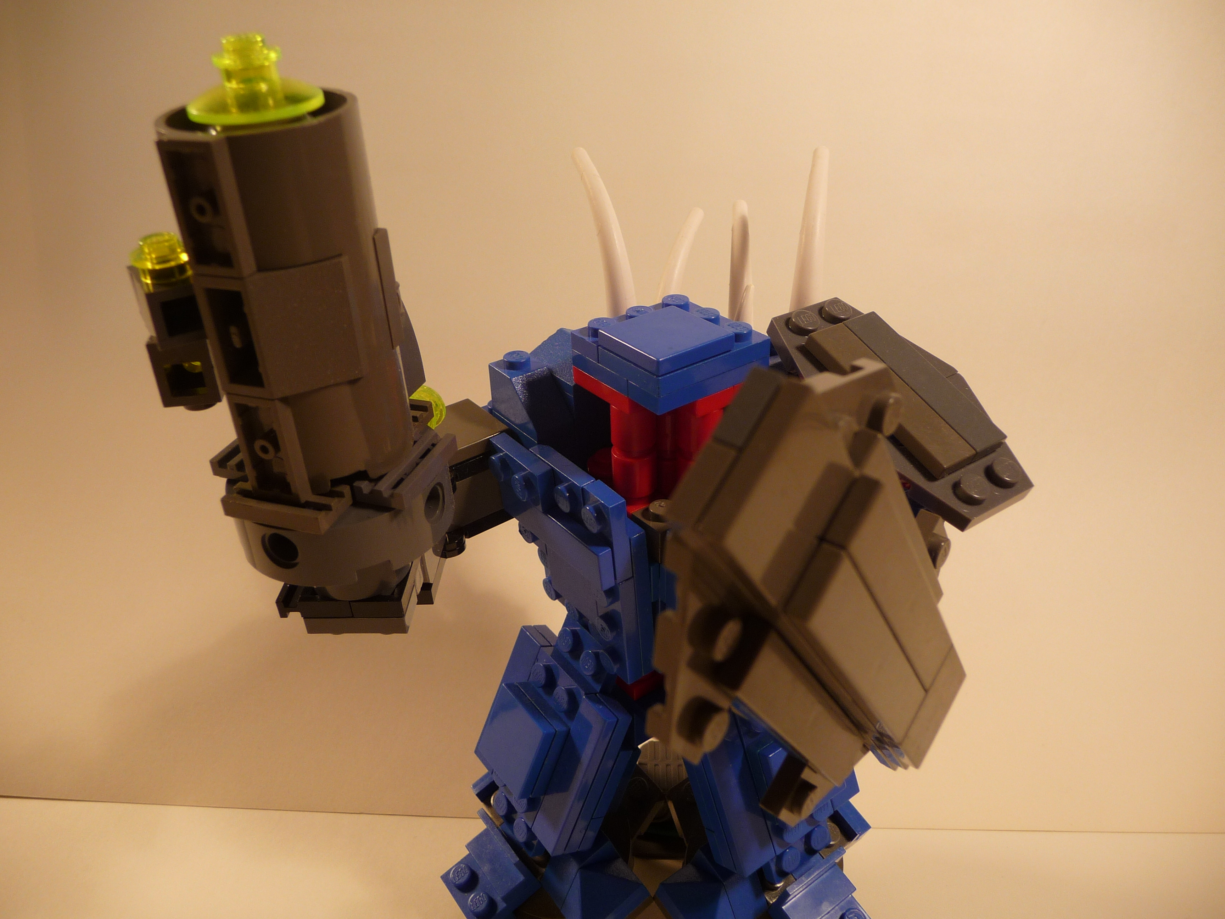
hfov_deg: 63.4
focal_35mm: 28
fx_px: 991
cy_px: 460
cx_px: 612
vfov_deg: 49.7
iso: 100
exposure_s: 1/30
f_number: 3.3
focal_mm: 4.7
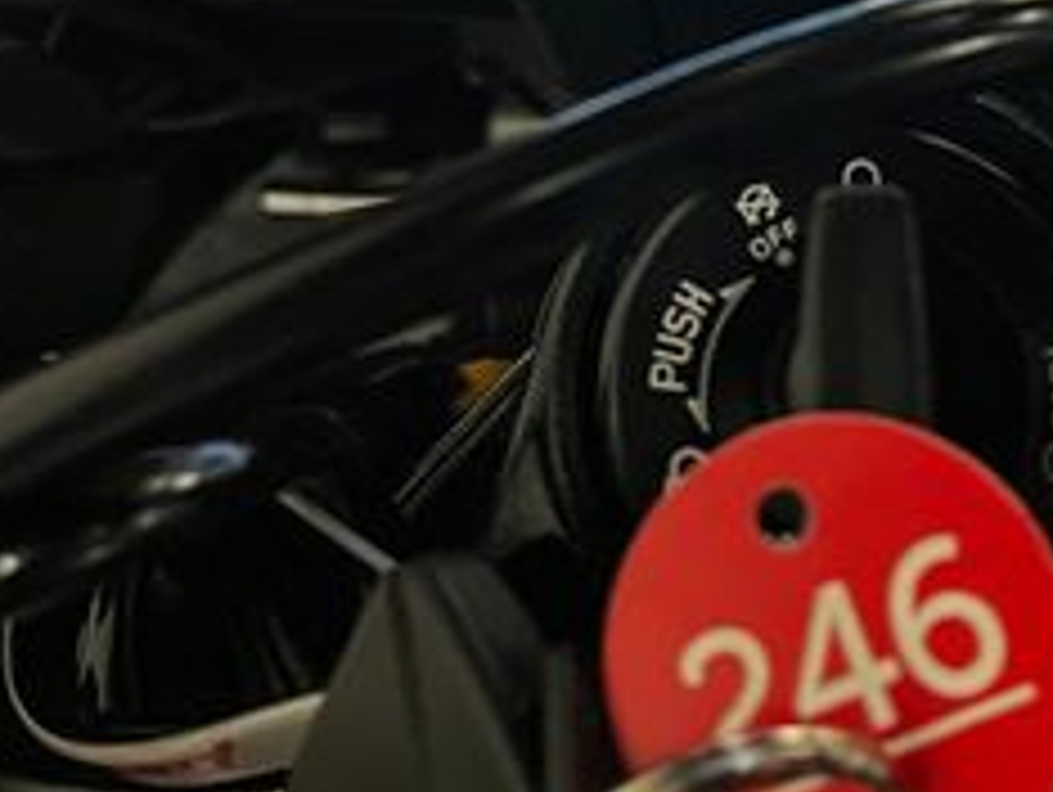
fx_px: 2162
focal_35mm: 71
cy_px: -212
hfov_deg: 27.2
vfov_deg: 19.3
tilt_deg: -58.4
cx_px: 688
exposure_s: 1/77
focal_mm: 5.1
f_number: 1.6
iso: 125
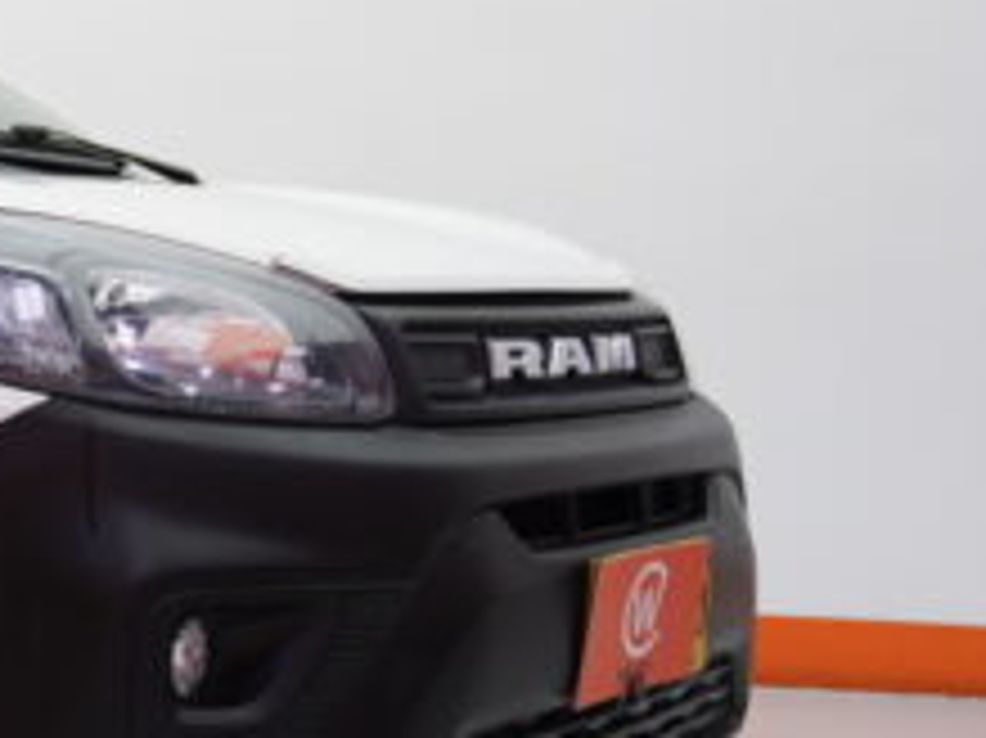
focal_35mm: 79
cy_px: 342
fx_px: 2249
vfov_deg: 18.6
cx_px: -302
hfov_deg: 22.2
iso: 100
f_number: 4
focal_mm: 20
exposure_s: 1/30
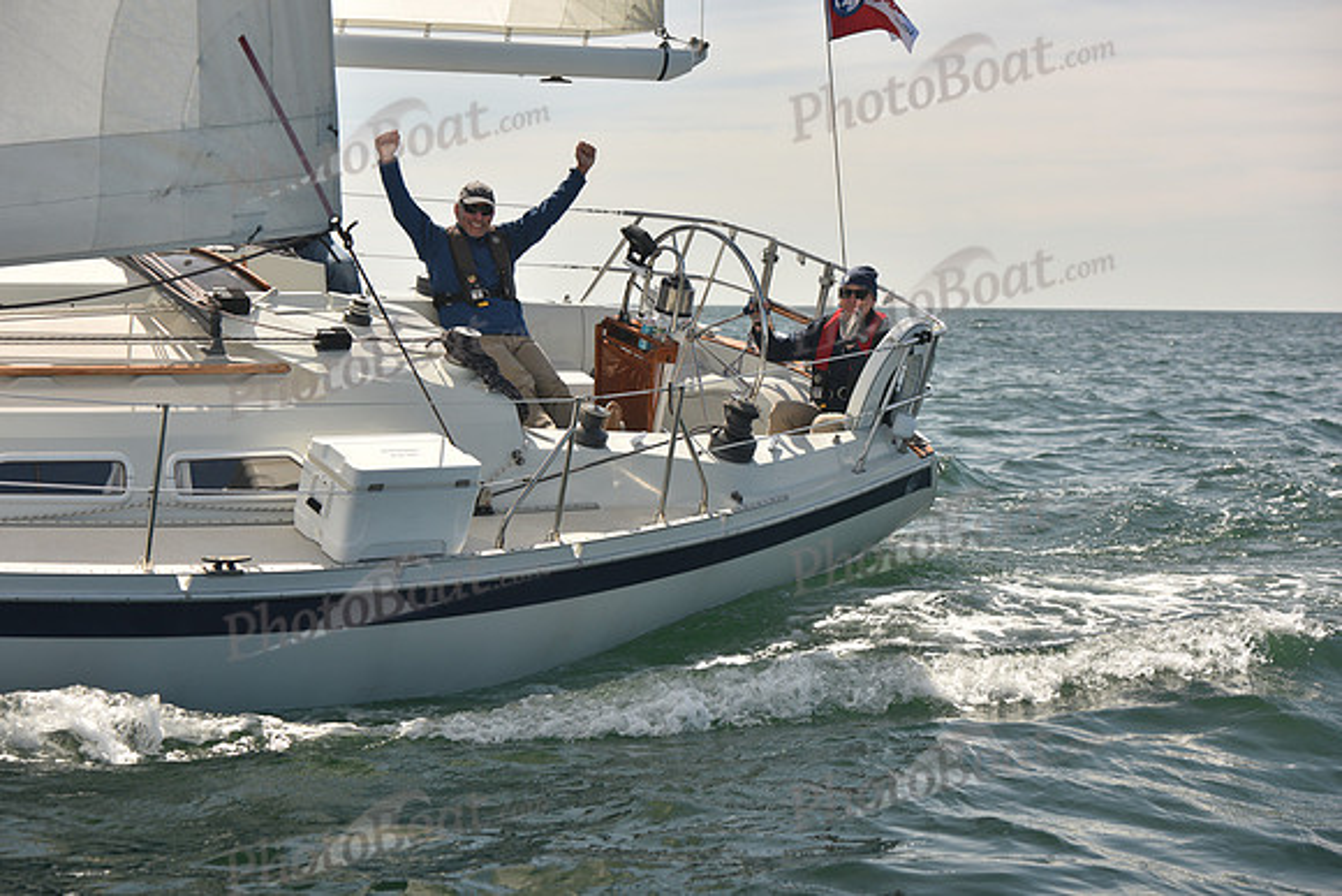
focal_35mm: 70
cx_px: 671
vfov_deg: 19.5
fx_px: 2610
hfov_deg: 28.8
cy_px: 448
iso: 250
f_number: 5.6
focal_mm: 70
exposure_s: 1/640
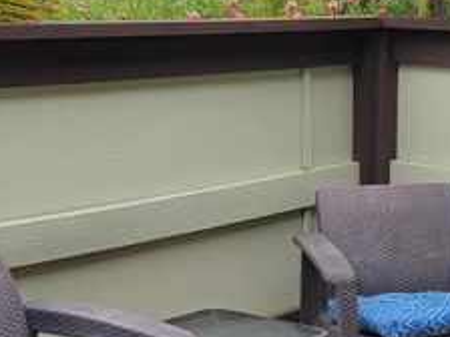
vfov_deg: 20.9
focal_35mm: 69
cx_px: 301
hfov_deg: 28.0
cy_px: 290
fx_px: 897
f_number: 1.8
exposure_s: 1/1250
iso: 40
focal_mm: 5.4
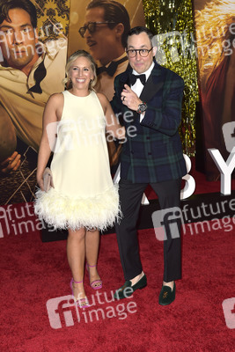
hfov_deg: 27.0
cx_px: 118
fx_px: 489
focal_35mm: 50
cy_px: 176
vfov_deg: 39.6
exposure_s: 1/250
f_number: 6.3
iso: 800
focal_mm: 50
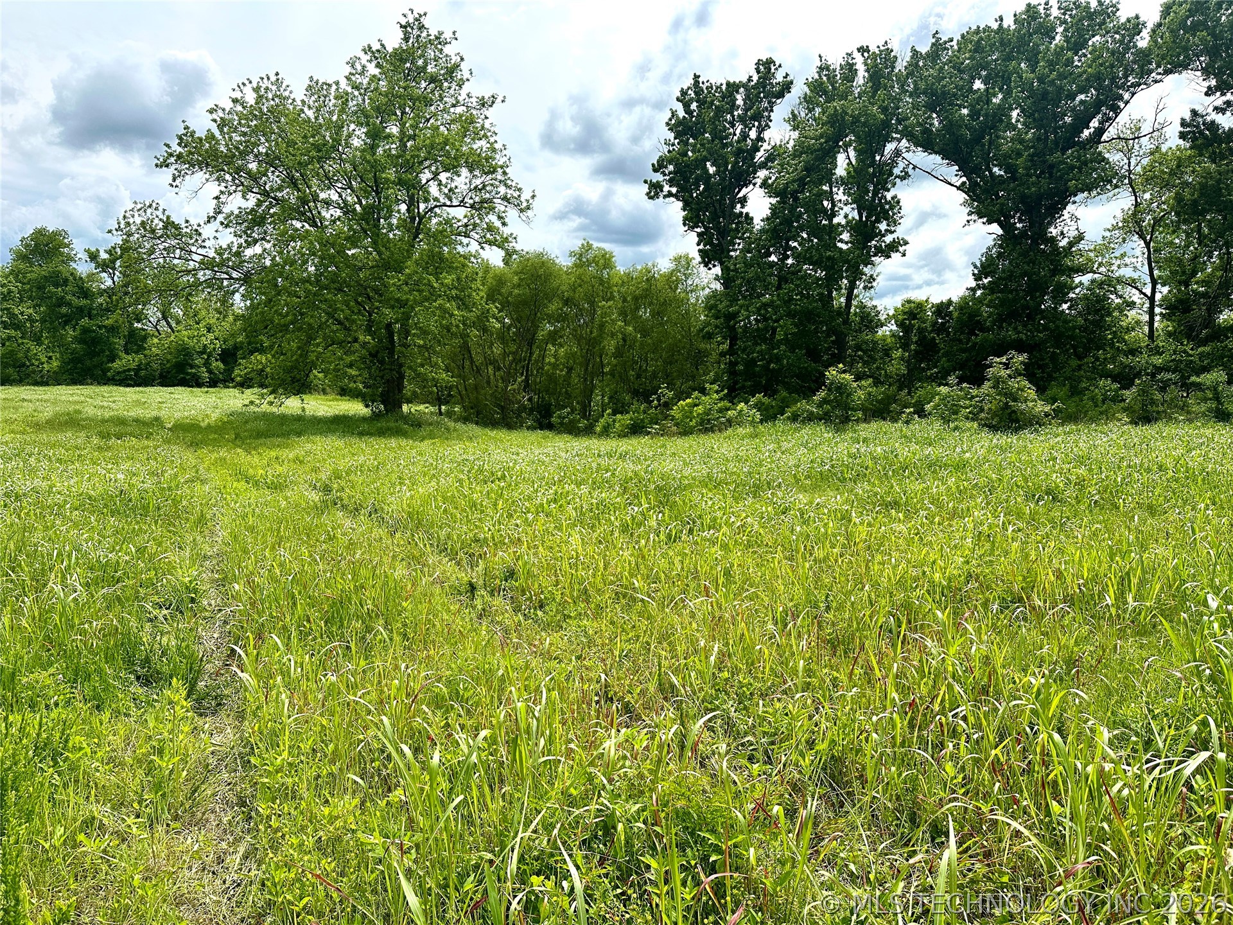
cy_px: 462
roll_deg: -1.3
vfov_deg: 56.8
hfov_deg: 71.6
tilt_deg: -5.6
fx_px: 855
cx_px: 616
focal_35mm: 24
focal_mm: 6.86
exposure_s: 1/5000
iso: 80
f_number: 1.78
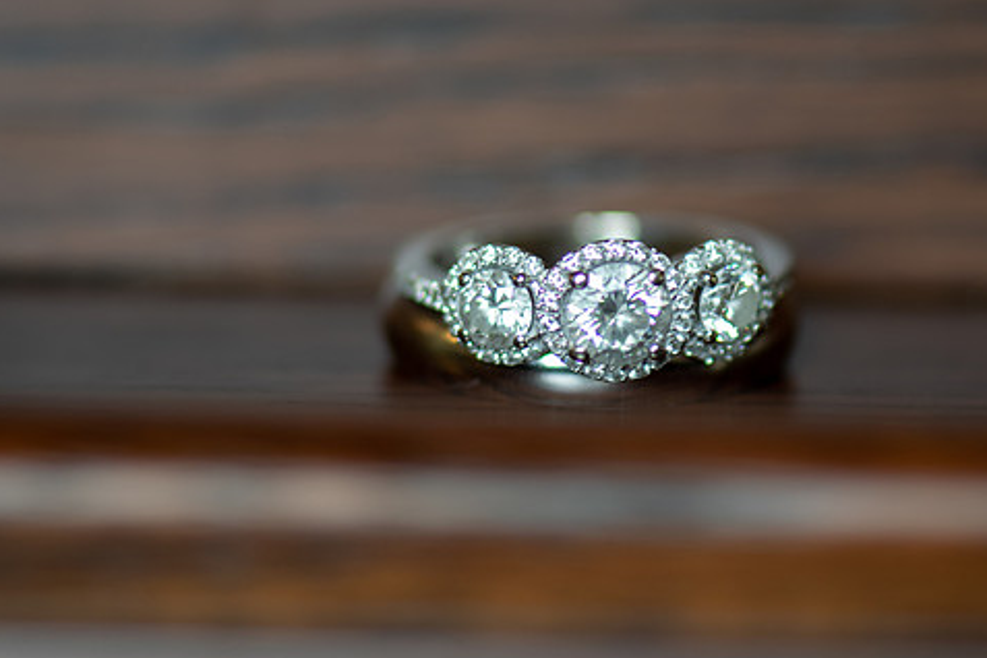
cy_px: 324
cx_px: 585
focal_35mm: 242
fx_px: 6634
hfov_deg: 8.5
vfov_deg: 5.7
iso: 180
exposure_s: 1/80
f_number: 3.2
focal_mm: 105
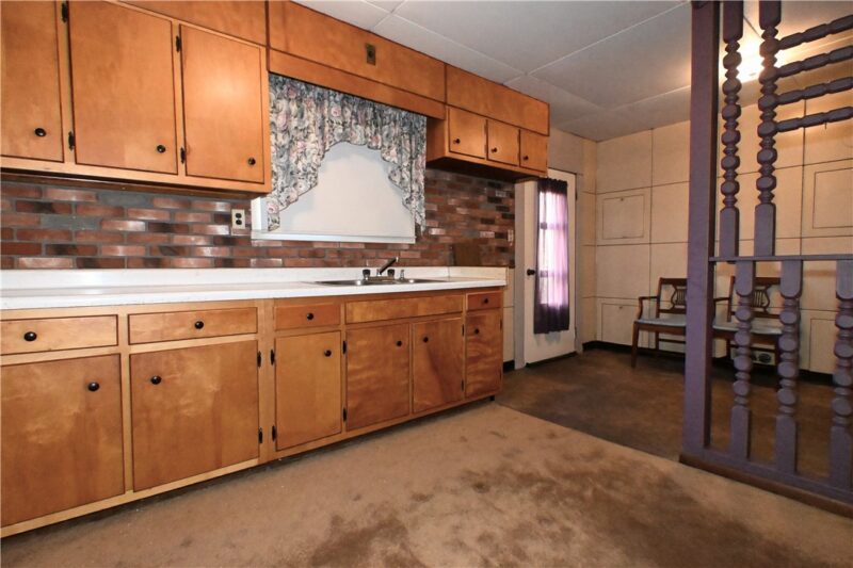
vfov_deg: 67.4
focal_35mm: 18
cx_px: 426
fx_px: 426
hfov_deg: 90.0
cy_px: 284
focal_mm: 12
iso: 10000
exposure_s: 1/160
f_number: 8
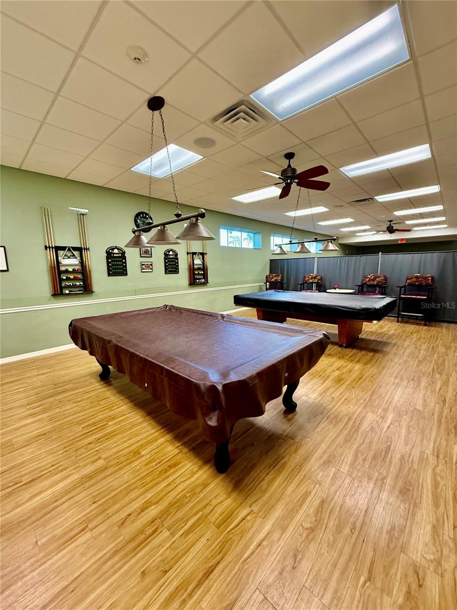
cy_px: 305
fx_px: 246
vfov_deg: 102.1
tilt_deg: -8.7
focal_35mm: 14
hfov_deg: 85.7
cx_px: 228
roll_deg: +2.8
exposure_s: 1/60
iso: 320
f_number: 2.2
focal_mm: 2.22
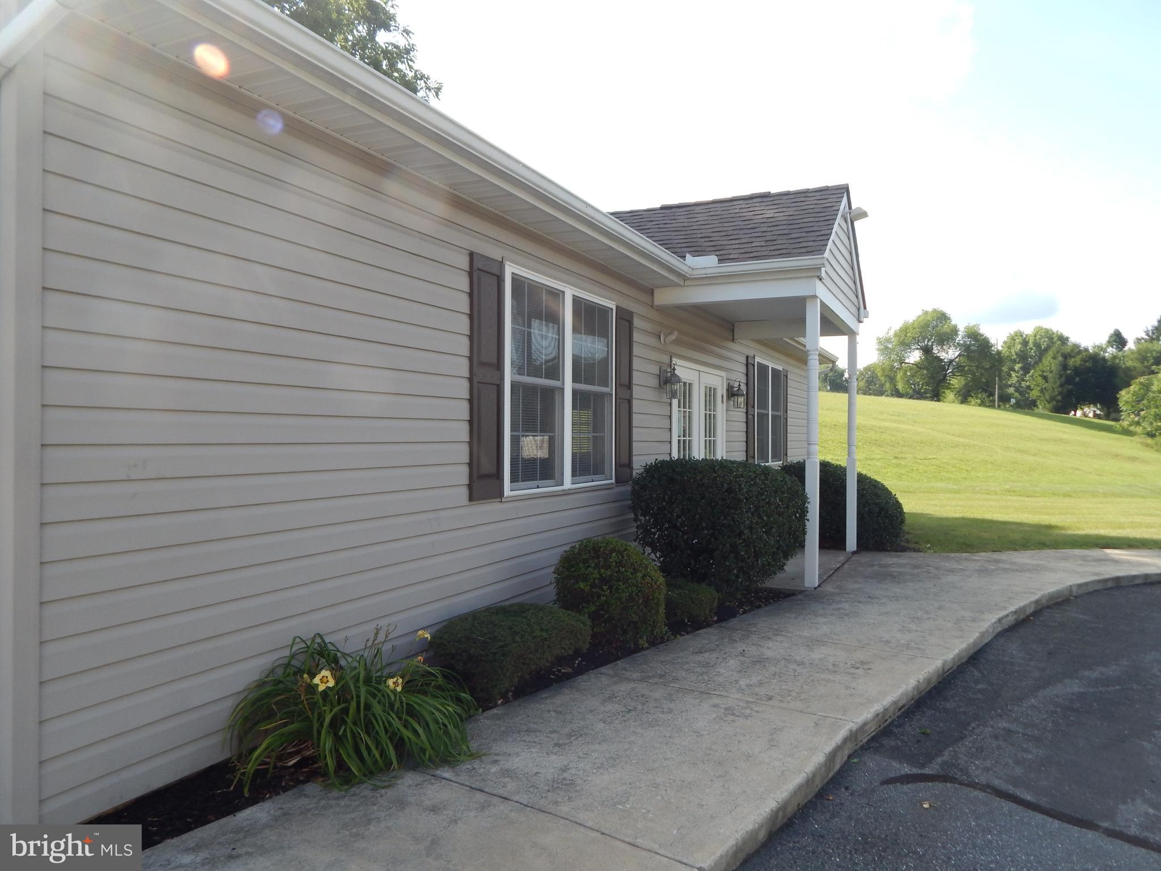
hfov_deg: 69.4
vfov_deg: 54.9
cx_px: 580
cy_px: 436
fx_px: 838
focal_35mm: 25
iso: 125
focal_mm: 4.5
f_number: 3.1
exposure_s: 1/640
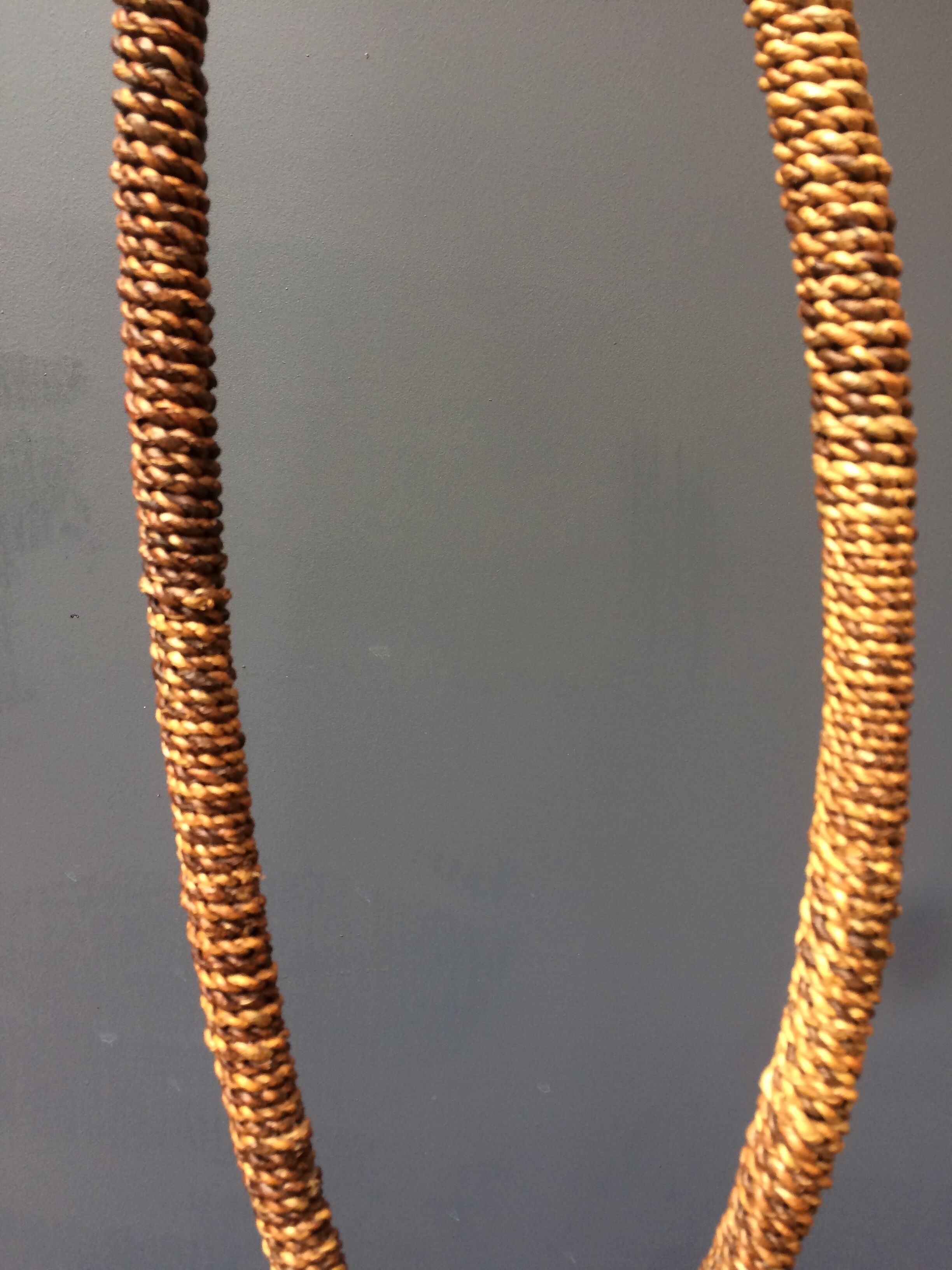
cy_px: 635
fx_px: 1063
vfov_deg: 61.7
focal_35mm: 29
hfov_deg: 48.2
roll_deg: -2.6
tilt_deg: -17.1
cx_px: 476
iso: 40
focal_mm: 4.15
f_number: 2.2
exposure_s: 1/33
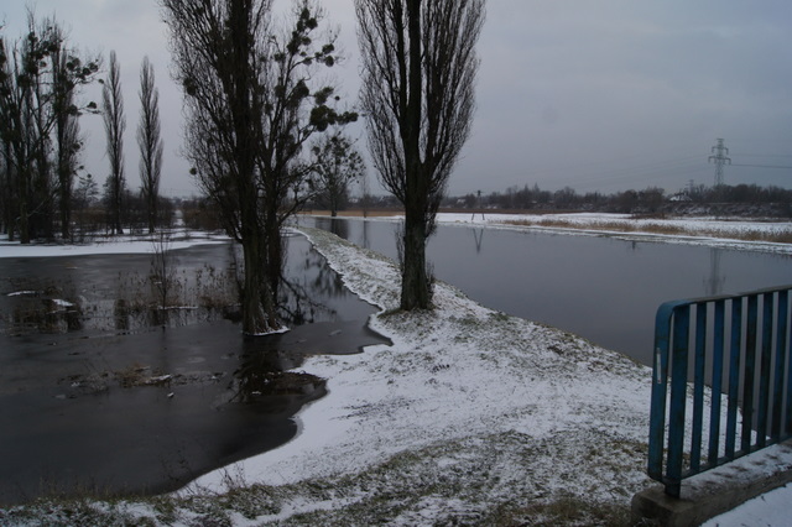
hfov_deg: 67.4
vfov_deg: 47.9
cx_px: 396
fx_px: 594
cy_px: 264
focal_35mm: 27
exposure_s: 1/250
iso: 400
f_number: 7.1
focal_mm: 18
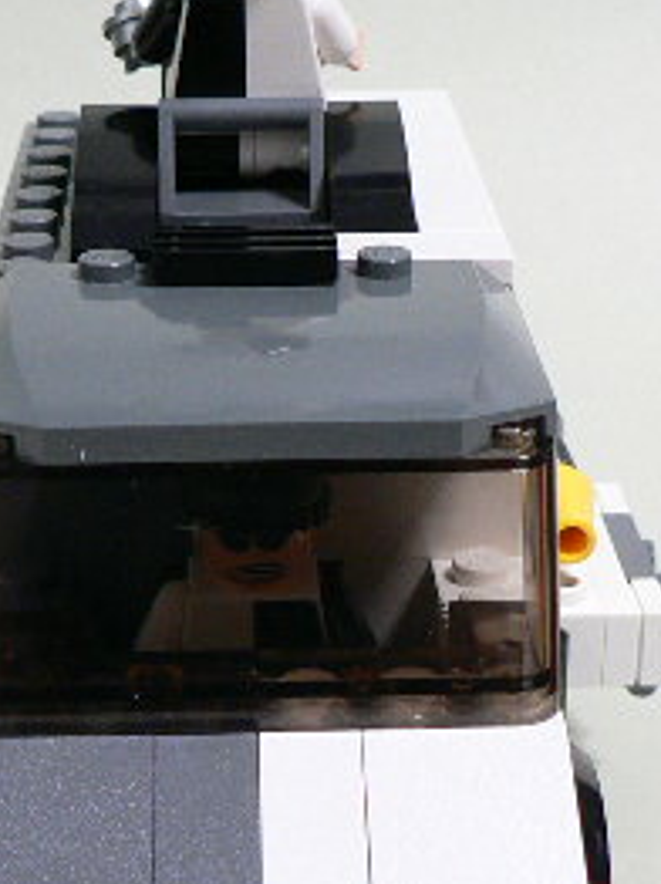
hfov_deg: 16.8
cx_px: 290
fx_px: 2244
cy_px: 557
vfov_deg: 22.2
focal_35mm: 88
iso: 200
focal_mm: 6
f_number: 2.8
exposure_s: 1/15
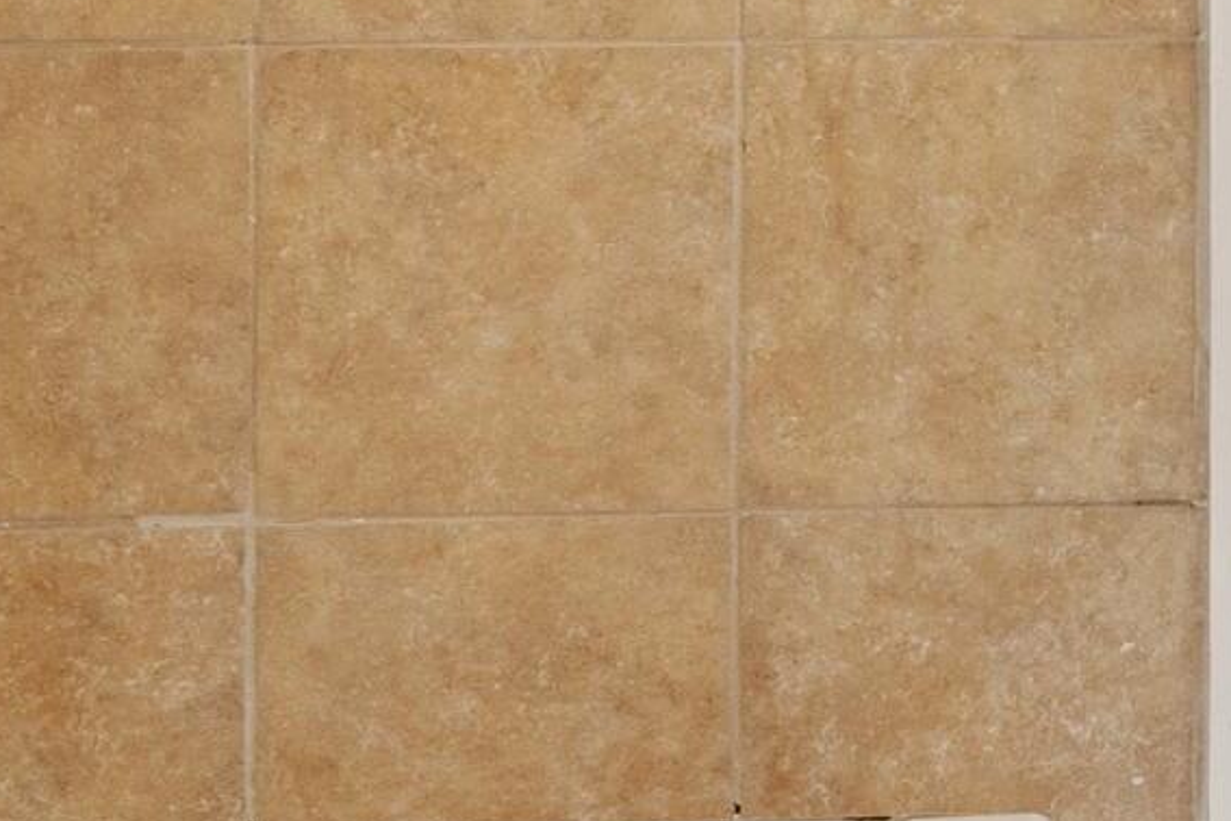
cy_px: -414
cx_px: 1958
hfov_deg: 21.5
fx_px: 2564
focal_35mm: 75
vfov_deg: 16.5
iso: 640
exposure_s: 1/6
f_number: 8
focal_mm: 17
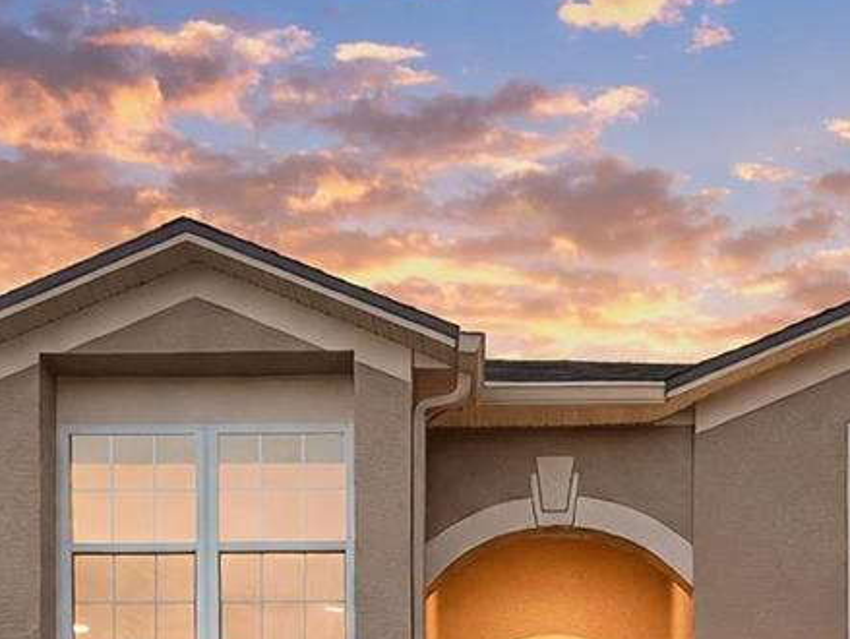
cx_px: 587
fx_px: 1720
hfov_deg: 27.5
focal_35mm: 70
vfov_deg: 19.5
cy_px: 823
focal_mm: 20
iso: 320
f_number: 9
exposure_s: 1/125
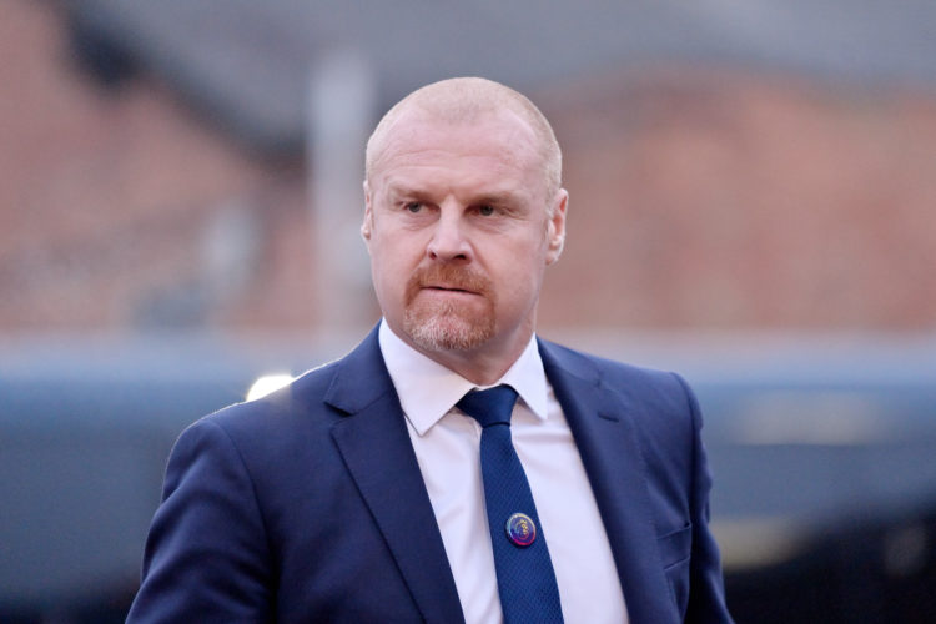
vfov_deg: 6.9
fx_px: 5200
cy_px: 312
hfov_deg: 10.3
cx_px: 468
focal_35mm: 200
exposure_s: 1/500
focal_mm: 200
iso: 3200
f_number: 2.8
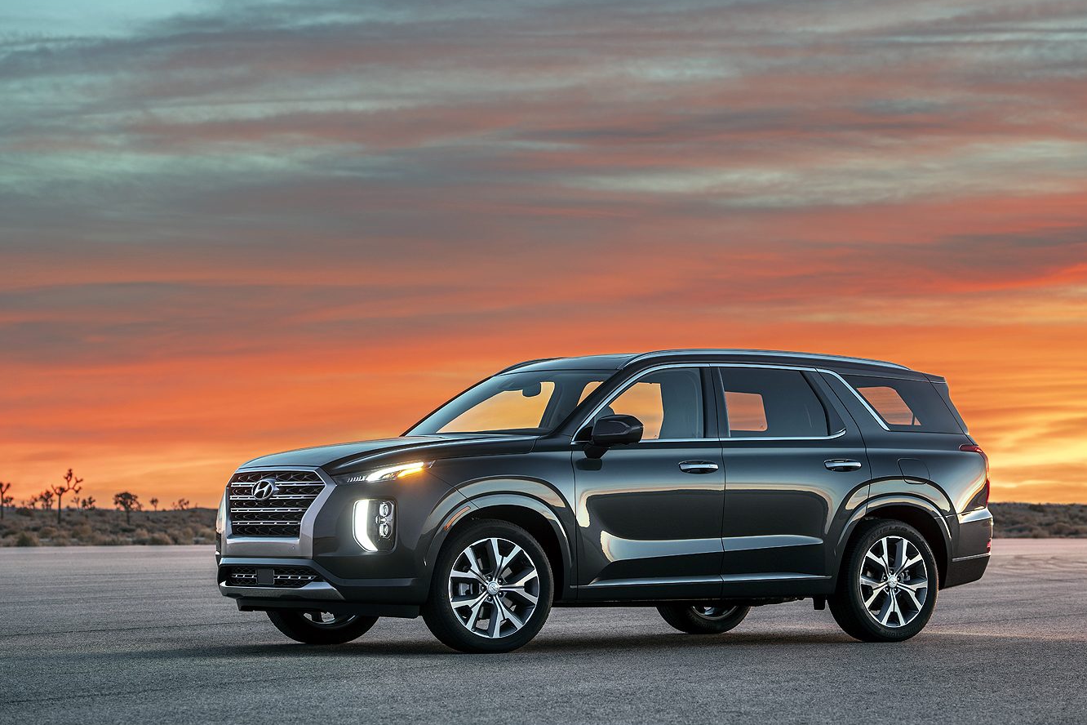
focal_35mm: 107
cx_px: 586
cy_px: 373
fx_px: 3231
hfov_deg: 19.1
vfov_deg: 12.8
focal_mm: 95
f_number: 5
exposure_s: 6
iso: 64
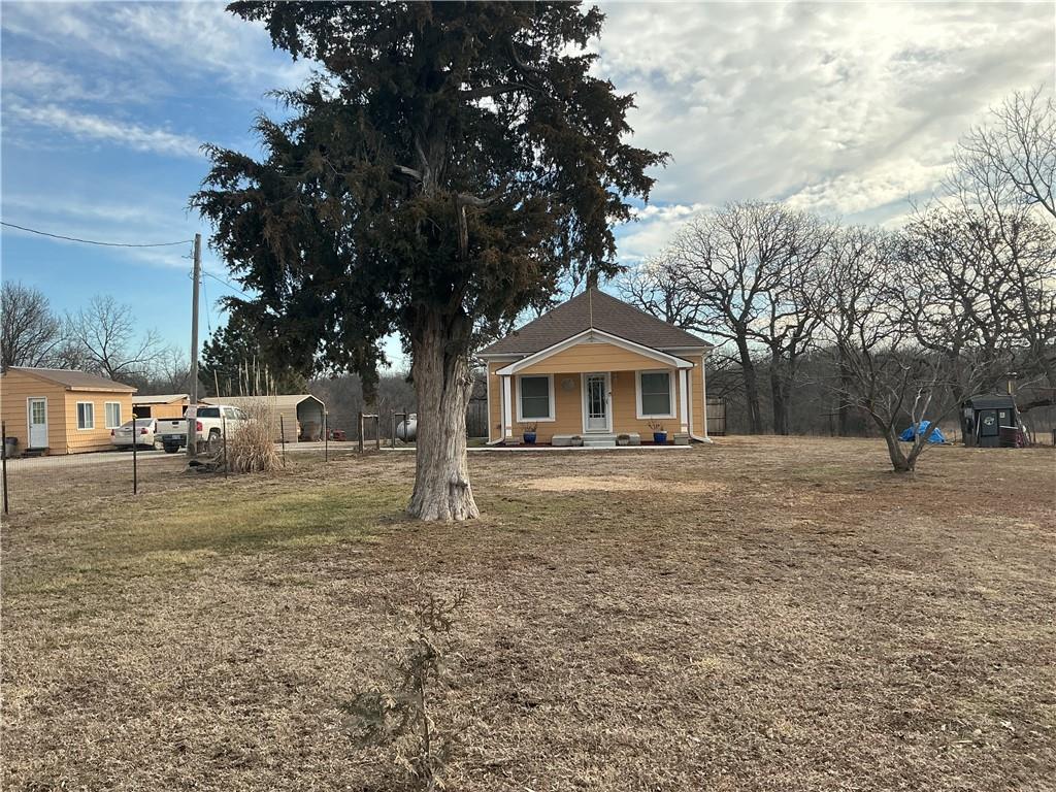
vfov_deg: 48.2
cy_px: 396
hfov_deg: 61.7
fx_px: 885
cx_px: 528
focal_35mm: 29
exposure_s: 1/1195
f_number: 1.8
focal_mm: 3
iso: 25
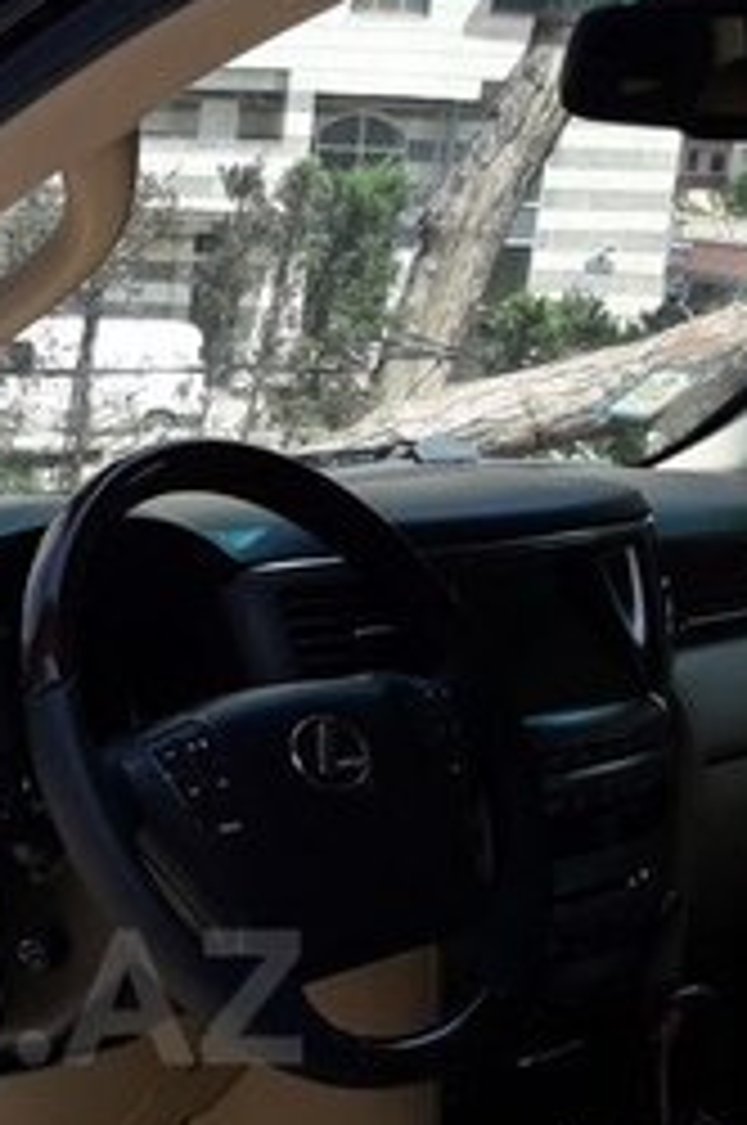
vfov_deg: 25.6
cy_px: 997
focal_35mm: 77
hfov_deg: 16.9
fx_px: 2403
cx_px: -158
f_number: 1.9
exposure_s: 1/472
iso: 40
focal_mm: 3.7
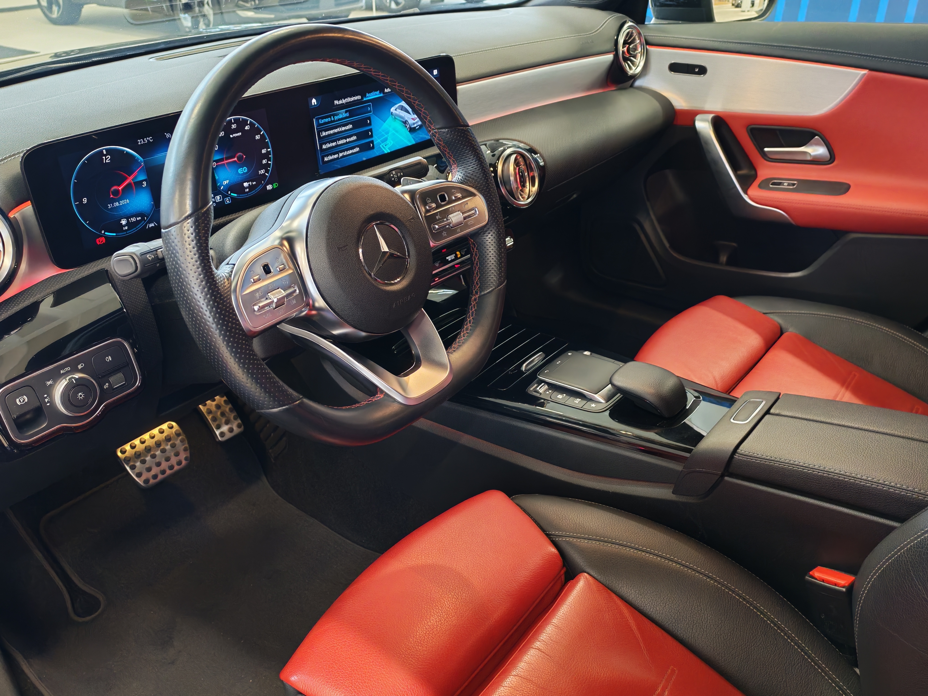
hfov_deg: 60.0
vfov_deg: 46.8
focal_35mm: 30
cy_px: 348
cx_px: 464
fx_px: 804
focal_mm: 6.12
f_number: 1.9
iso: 809
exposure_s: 1/50
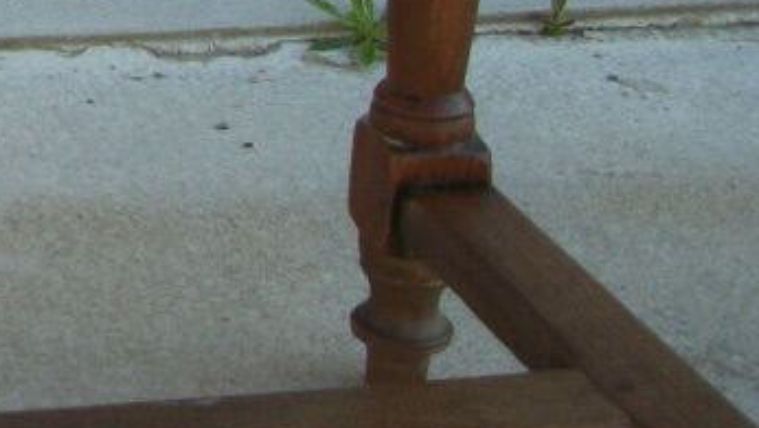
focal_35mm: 129
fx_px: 2597
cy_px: -489
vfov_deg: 8.8
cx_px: -537
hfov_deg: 14.8
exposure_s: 1/250
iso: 80
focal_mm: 5.7
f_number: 2.9
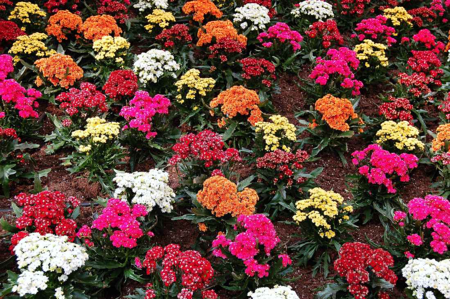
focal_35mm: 51
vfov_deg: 26.4
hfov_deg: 38.9
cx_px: 225
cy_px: 150
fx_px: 637
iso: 400
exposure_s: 1/60
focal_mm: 34
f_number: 7.1
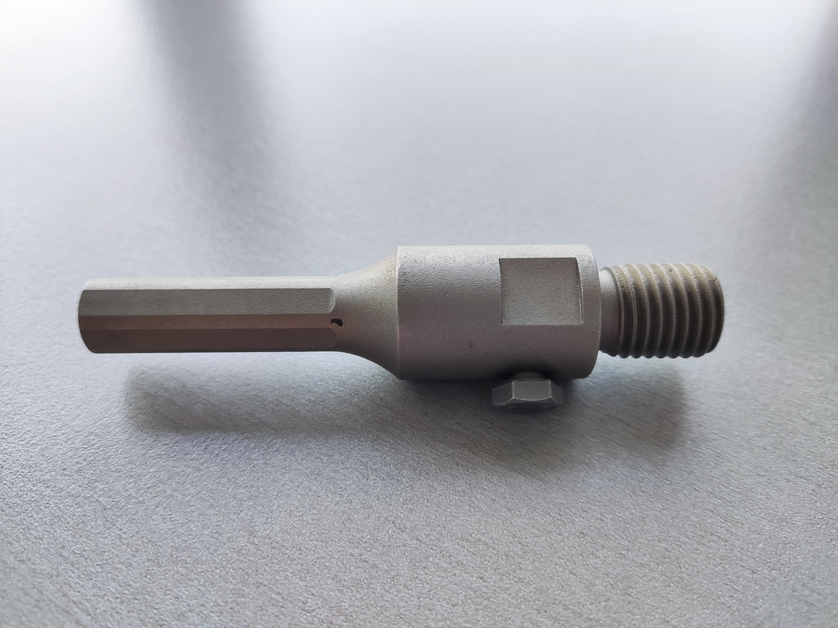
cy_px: 314
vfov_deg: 54.9
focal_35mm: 25
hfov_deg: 69.4
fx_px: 605
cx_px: 419
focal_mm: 4.71
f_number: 1.79
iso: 73
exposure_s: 1/60
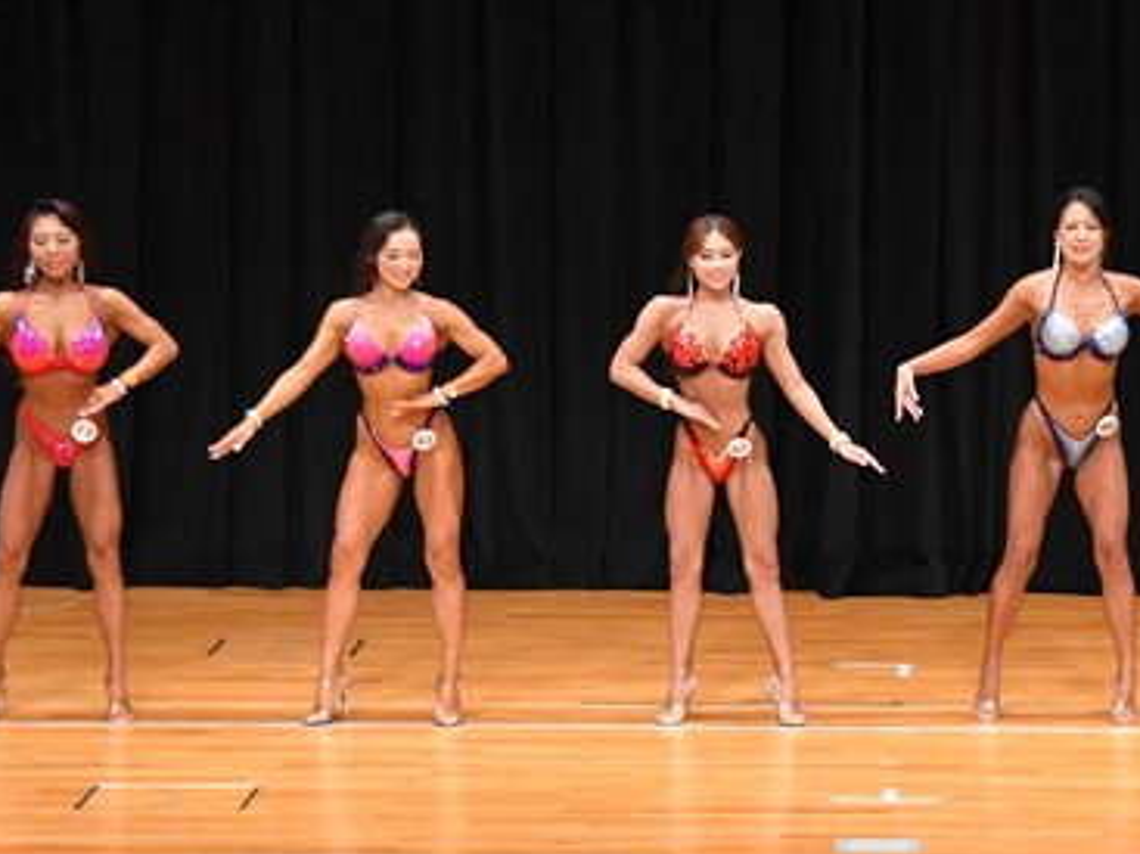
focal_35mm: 213
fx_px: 7012
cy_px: 447
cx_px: 940
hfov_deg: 9.3
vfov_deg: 7.0
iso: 4000
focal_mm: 70
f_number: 5.6
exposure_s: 1/400
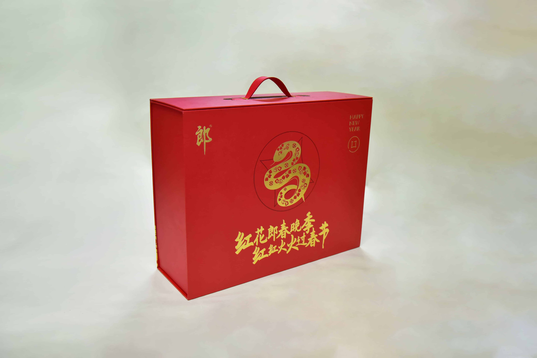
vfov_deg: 41.1
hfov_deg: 58.7
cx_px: 268
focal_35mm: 32
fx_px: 477
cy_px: 179
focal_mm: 32
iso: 2500
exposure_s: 1/50
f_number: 5.6
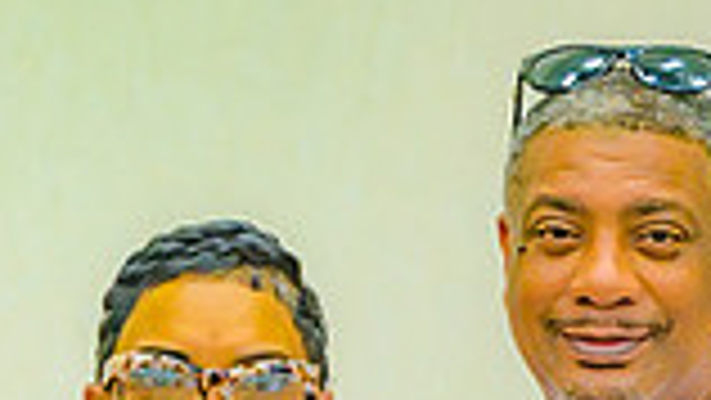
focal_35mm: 313
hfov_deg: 6.9
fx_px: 5903
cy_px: 971
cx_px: 153
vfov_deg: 3.8
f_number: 2.8
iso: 1100
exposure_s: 1/125
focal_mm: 70
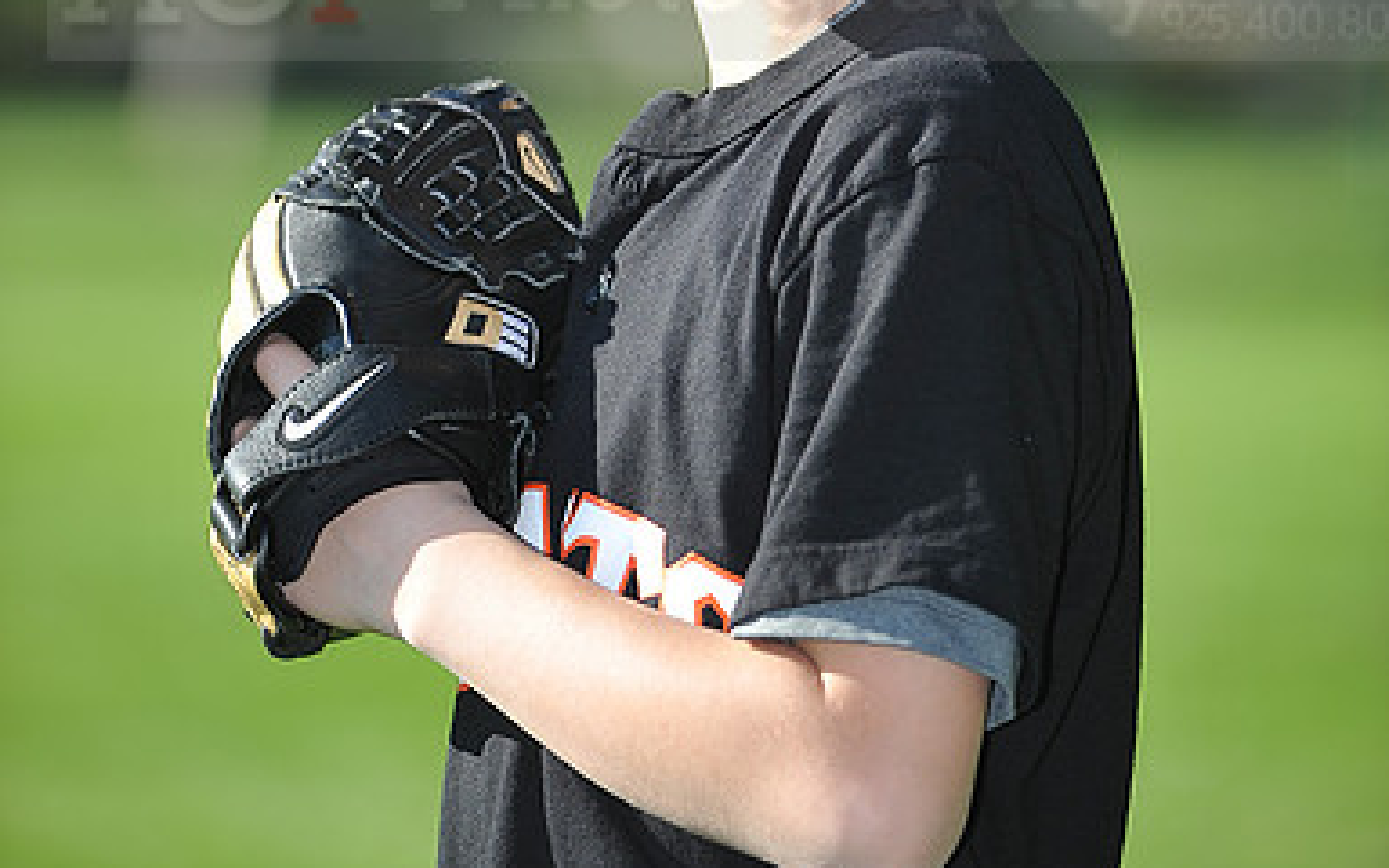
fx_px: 11659
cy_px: -54
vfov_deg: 4.3
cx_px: 694
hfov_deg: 6.8
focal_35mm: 308
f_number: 4
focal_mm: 200
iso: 200
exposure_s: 1/1000
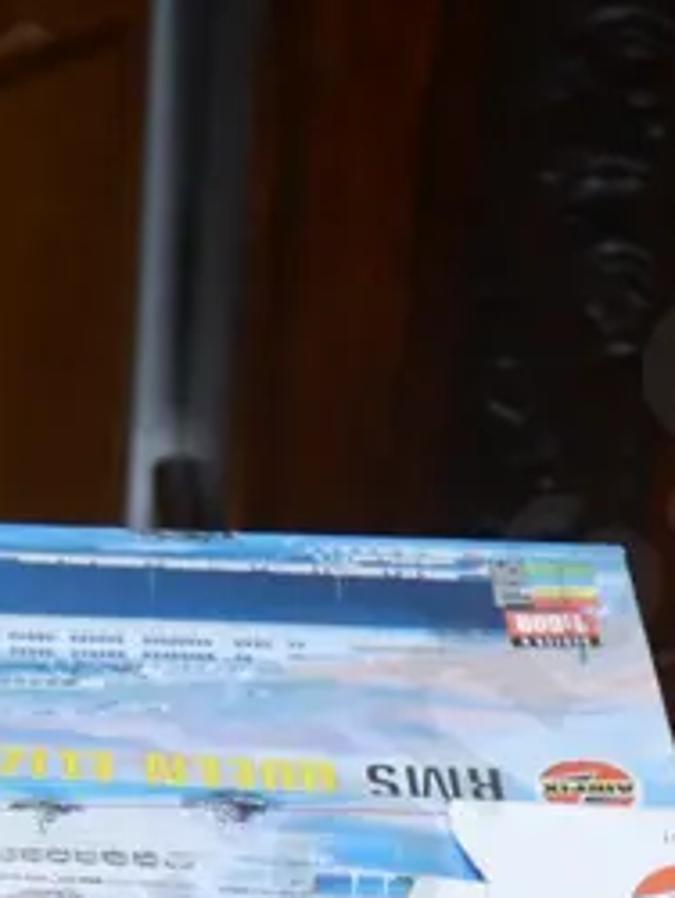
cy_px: 1290
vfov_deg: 15.0
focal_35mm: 123
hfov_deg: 12.0
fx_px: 3193
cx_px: 34
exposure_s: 1/80
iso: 200
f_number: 3.6
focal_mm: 15
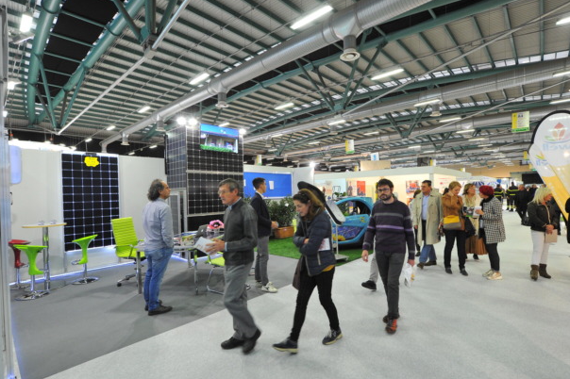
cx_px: 300
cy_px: 196
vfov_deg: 67.3
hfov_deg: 90.0
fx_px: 285
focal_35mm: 18
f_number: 5.6
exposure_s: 1/80
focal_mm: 17
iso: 3200
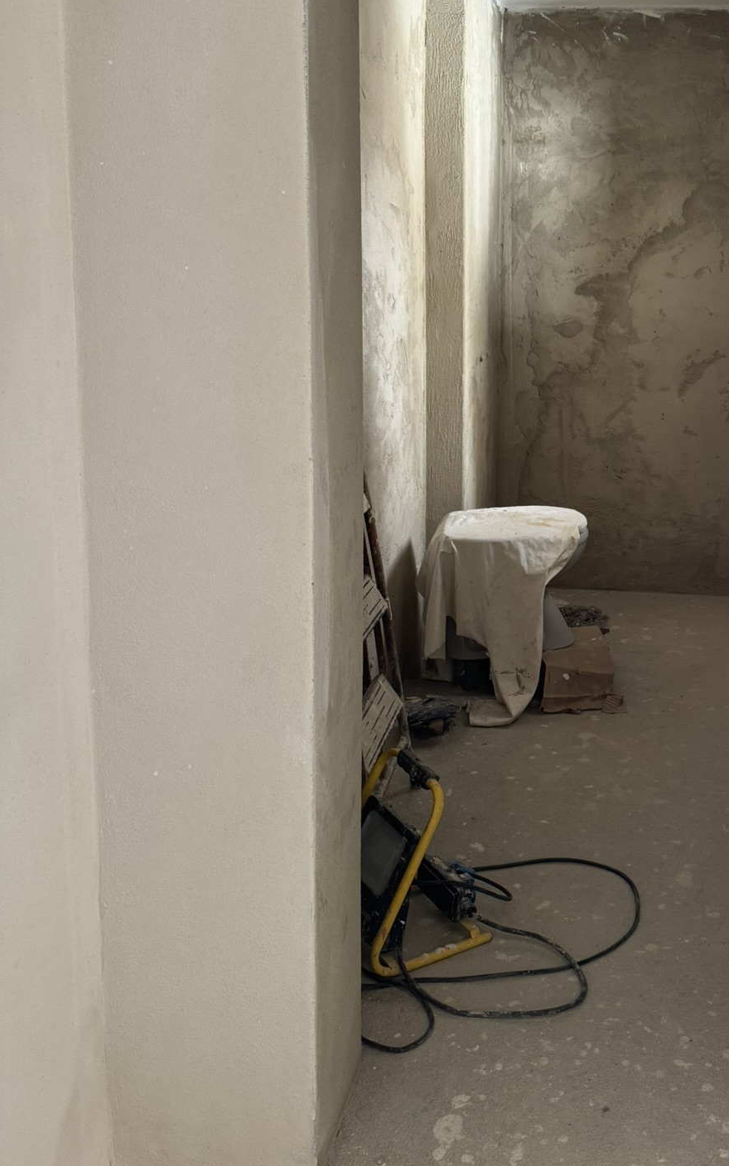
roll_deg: -2.3
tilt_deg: -9.0
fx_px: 1176
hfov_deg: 32.9
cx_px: 634
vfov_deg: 52.2
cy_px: 440
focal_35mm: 37
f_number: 1.78
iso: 200
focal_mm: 6.76
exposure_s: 1/63
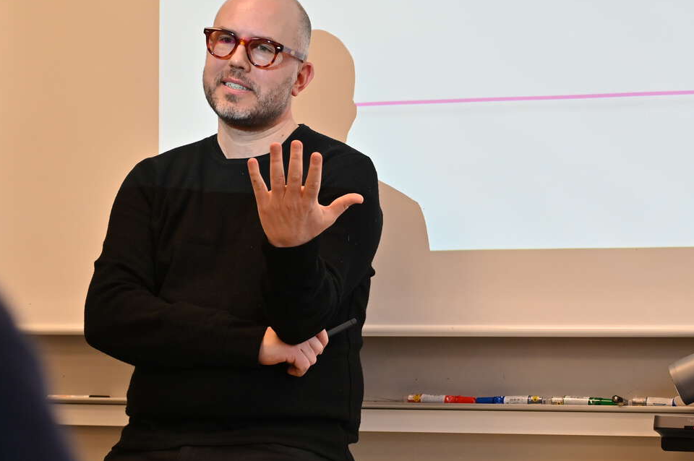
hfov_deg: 14.7
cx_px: 378
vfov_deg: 9.8
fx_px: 2696
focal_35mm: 140
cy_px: 331
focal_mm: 70
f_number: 4
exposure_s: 1/125
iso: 400
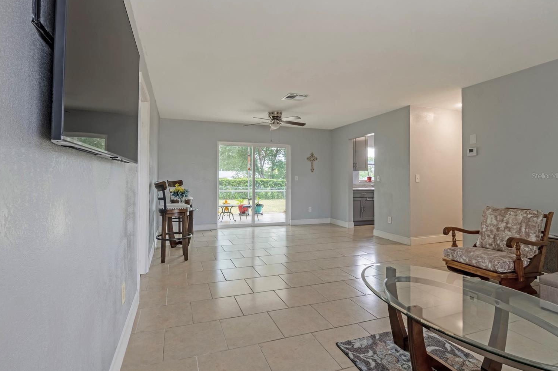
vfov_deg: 68.7
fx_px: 272
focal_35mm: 18
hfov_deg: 91.5
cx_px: 269
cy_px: 176
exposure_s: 1/250
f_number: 9
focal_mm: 11
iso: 250
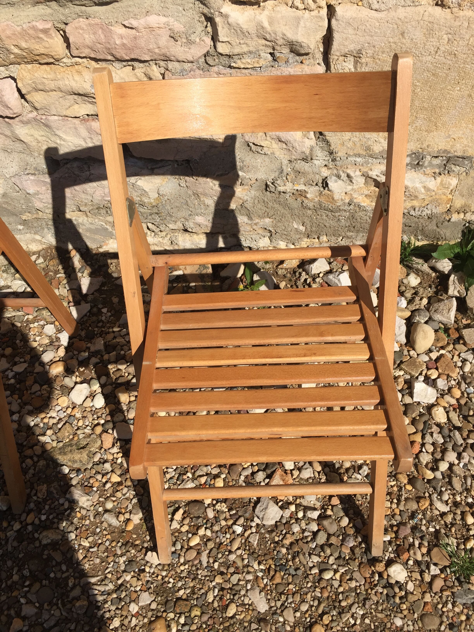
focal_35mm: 29
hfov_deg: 48.2
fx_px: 529
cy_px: 316
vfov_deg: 61.7
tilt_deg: -52.5
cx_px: 237
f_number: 2.2
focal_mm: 4.15
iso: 32
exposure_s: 1/3300
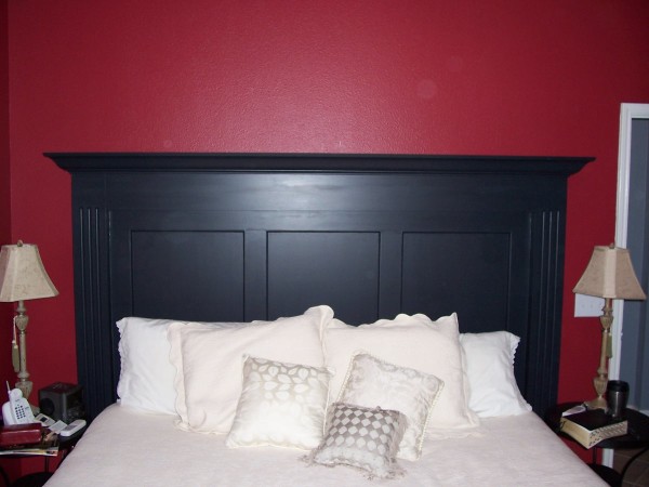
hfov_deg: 54.0
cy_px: 244
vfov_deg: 41.8
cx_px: 324
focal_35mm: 34
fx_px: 637
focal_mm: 5.6
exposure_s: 1/60
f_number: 2.7
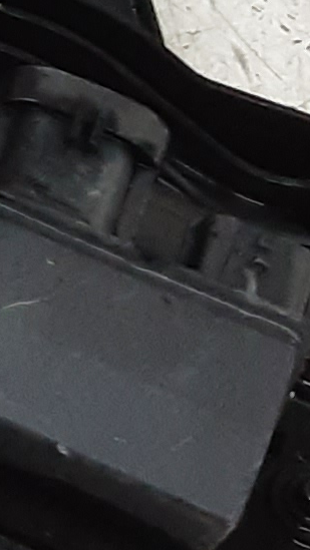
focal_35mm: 175
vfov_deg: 12.0
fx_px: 2556
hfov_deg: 5.5
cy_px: -106
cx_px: -1133
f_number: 1.9
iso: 160
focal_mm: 2.91
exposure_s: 1/50
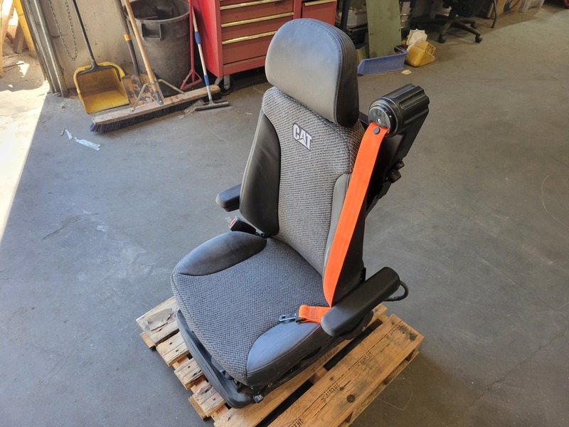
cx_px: 284
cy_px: 214
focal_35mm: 26
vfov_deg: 53.1
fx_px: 427
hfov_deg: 67.3
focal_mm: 5.4
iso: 100
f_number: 1.8
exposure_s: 1/120
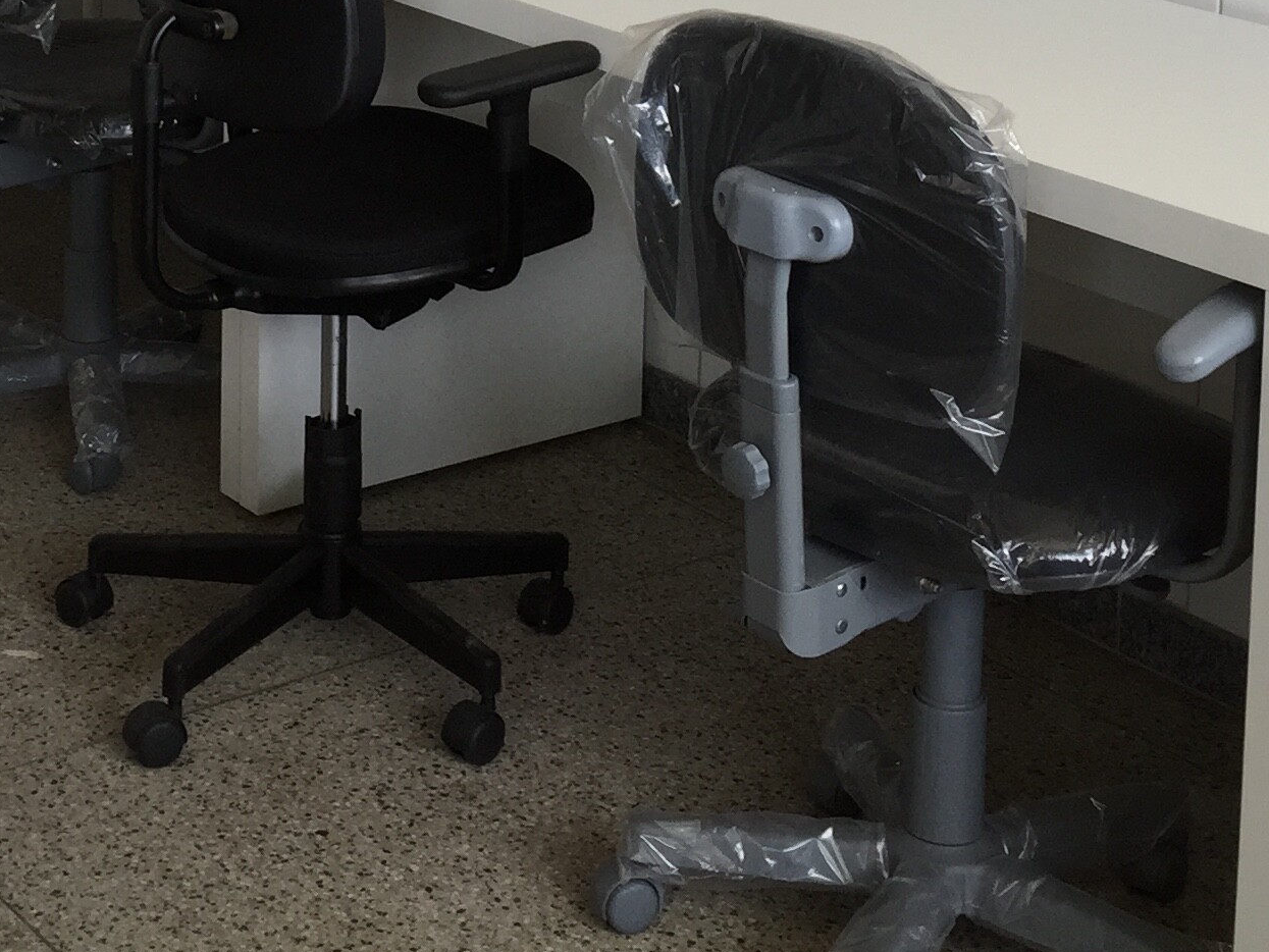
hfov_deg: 25.6
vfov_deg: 18.1
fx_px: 2786
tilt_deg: -7.3
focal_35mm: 76
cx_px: 535
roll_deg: -2.8
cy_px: -290
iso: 32
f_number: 2.2
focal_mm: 4.15
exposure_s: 1/60
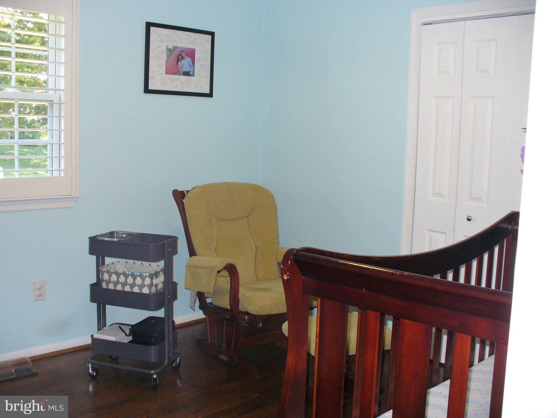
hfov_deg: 50.1
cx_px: 278
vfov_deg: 38.7
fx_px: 595
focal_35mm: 37
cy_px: 209
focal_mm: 6.1
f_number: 2.8
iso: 160
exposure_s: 1/30
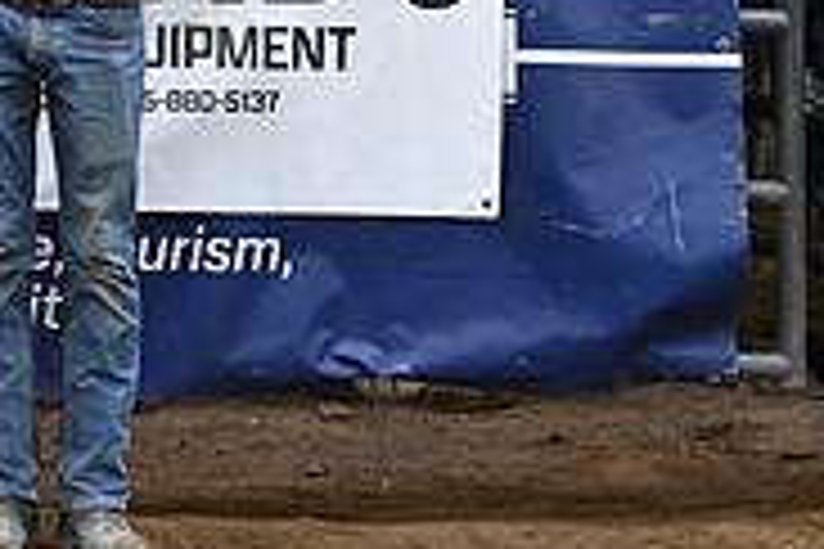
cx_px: -135
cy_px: -290
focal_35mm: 184
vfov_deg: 7.3
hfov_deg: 11.0
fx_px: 4211
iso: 4000
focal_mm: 58
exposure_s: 1/250
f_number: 4.5
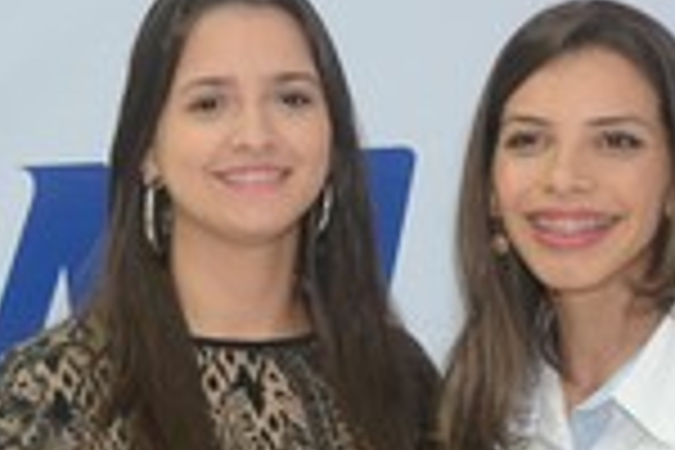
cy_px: 446
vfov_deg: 7.6
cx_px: 279
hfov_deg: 11.4
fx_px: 3375
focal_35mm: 180
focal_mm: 40
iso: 1600
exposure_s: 1/80
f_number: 4.5
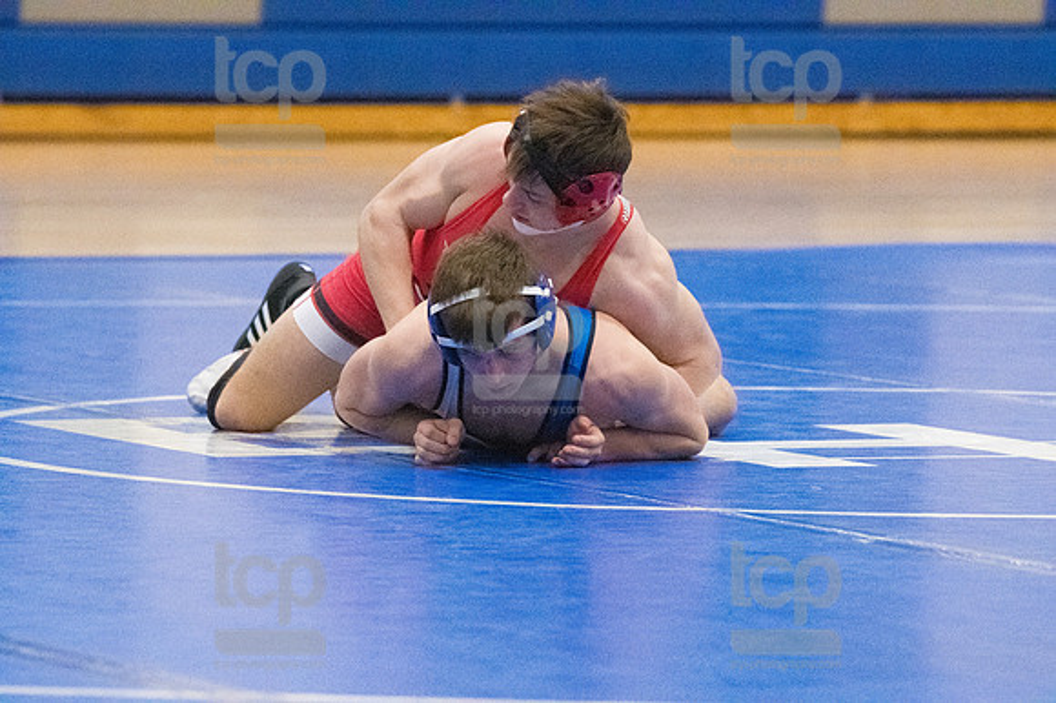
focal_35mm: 292
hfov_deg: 7.1
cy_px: 352
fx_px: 8560
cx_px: 528
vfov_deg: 4.7
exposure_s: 1/1600
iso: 10000
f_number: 4.5
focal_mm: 195
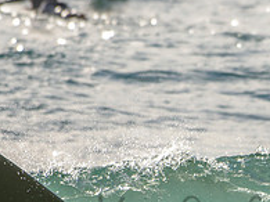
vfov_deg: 1.5
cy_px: 257
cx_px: 296
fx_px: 7967
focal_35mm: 1022
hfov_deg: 1.9
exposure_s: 1/2000
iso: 100
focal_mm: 300
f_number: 5.6
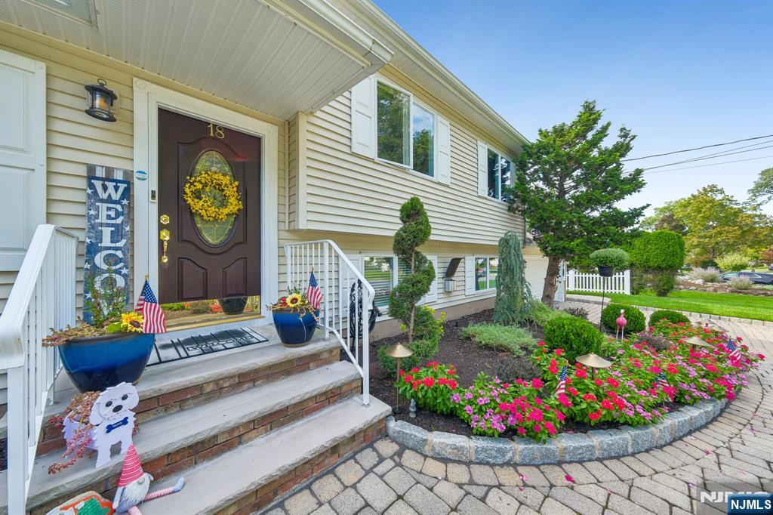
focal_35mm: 12
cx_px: 386
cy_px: 258
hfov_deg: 112.6
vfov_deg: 90.0
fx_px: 258
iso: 400
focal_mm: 8
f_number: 5.6
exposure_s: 1/320
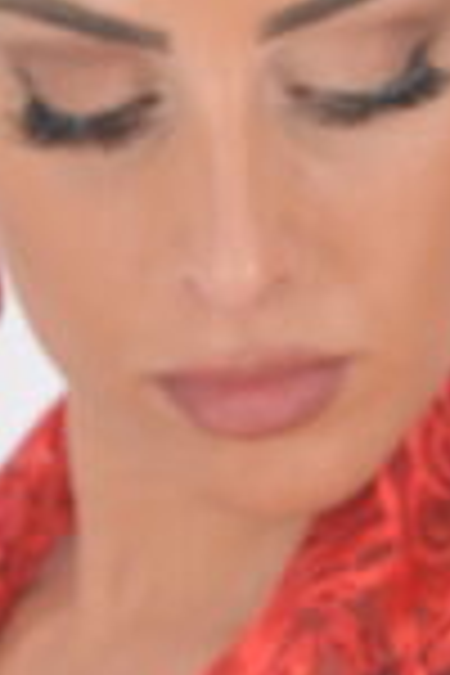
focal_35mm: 280
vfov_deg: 7.3
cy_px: 824
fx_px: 5243
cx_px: 331
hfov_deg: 4.9
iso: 100
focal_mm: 35
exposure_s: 1/60
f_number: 4
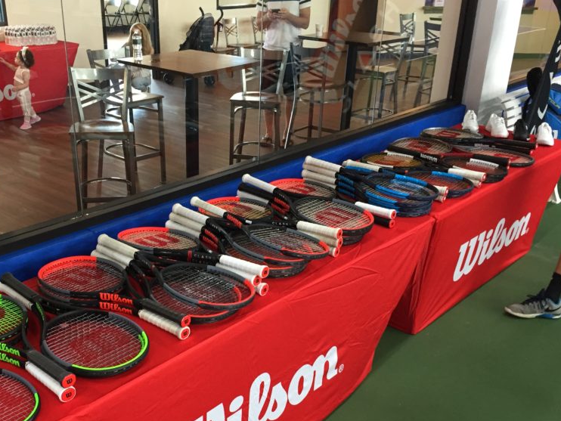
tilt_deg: -27.4
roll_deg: -2.6
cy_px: 278
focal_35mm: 40
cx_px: 235
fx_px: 648
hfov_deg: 46.6
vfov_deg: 35.6
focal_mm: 4.15
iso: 125
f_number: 2.2
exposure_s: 1/30
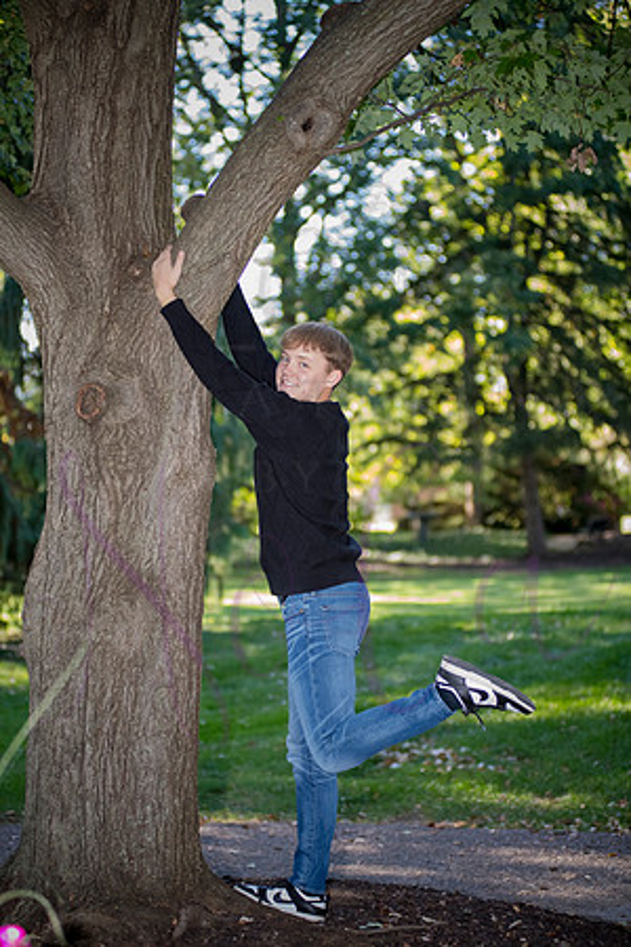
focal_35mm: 80
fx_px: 2103
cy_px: 474
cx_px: 316
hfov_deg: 17.1
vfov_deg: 25.4
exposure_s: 1/250
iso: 800
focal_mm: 80
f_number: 2.8
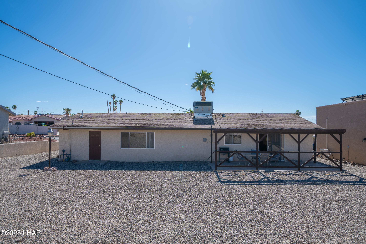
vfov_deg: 53.1
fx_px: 244
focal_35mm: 24
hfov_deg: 73.7
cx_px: 183
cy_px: 122
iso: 100
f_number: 6.3
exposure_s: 1/640
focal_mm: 24
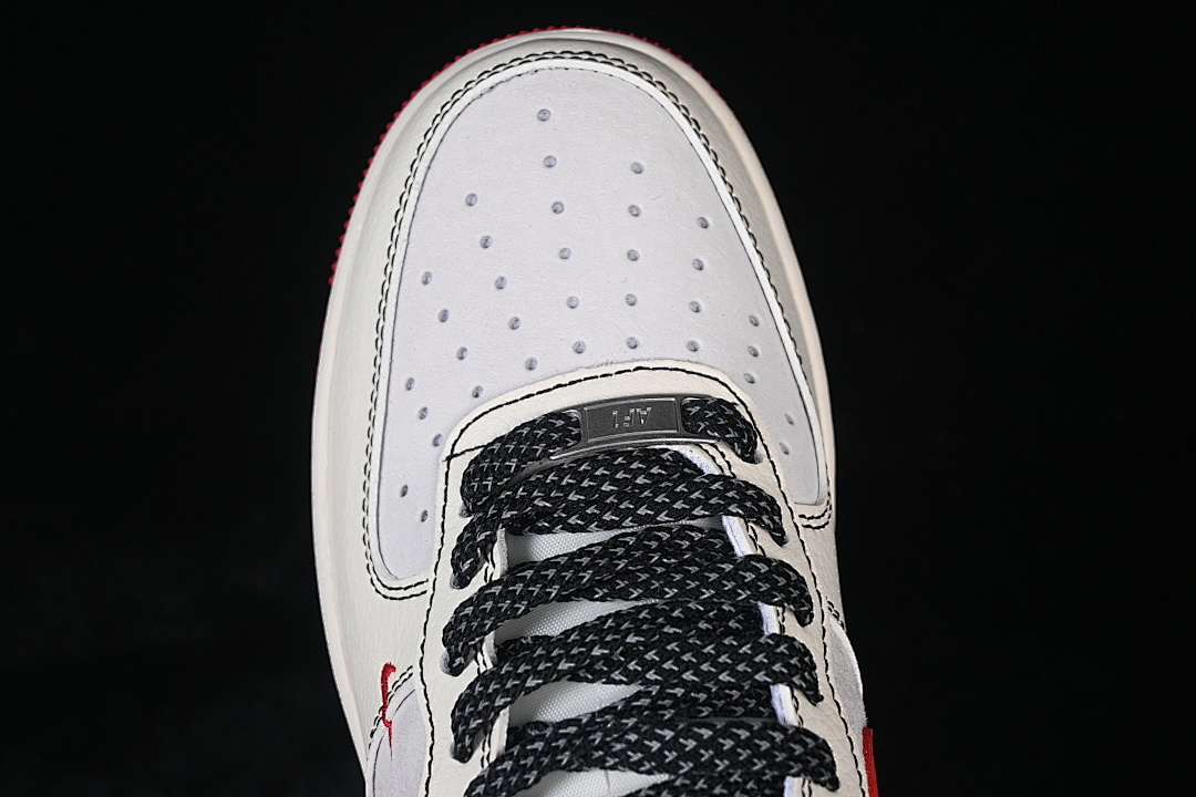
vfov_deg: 18.2
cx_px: 598
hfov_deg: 27.0
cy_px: 398
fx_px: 2491
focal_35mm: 75
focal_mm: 50
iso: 160
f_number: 7.1
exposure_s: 1/60
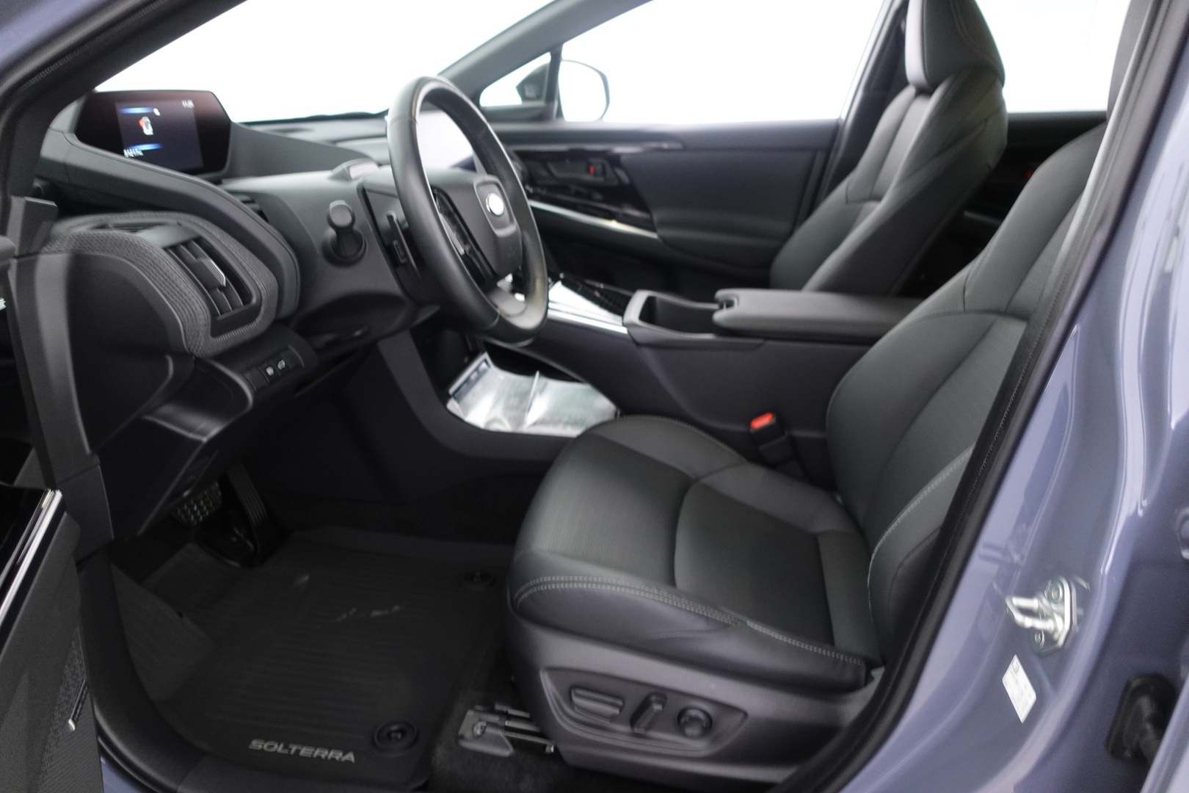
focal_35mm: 24
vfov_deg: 53.1
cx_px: 594
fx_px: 793
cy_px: 396
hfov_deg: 73.7
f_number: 1.8
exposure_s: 1/20
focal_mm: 9.4
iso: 800
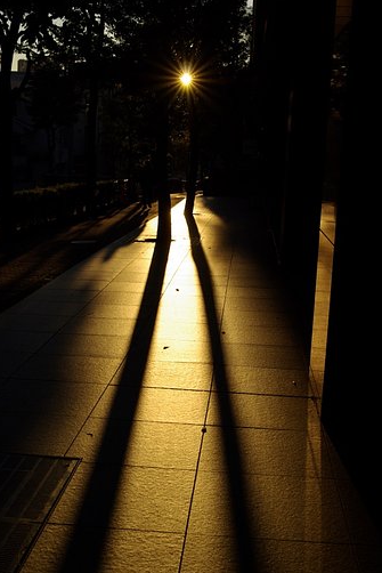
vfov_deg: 41.5
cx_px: 189
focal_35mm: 48
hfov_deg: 28.4
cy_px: 289
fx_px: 756
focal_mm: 31
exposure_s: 1/400
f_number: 7.1
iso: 100
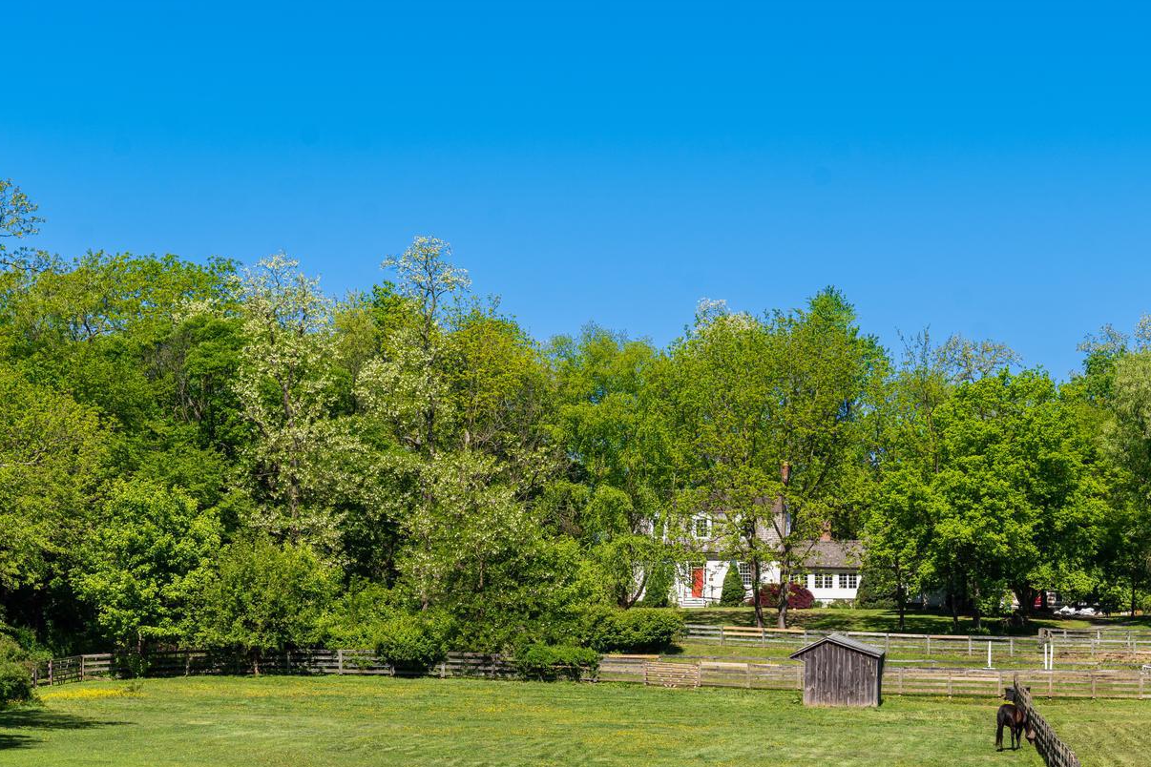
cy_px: 646
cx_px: 862
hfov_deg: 22.4
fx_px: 2877
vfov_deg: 15.1
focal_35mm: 90
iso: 100
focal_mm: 53
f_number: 8
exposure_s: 1/200
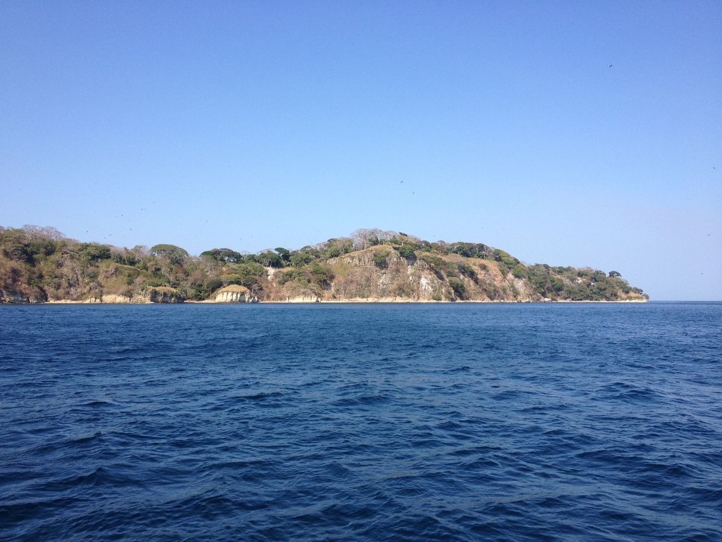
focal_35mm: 35
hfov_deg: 52.6
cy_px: 271
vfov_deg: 40.7
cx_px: 361
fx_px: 730
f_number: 2.4
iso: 50
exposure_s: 1/1534
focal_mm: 4.28
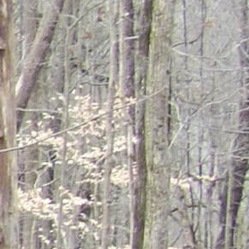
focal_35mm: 354
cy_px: 256
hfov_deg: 4.4
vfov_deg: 4.9
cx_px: -917
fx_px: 2881
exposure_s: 1/60
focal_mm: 7
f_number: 3.7
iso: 140
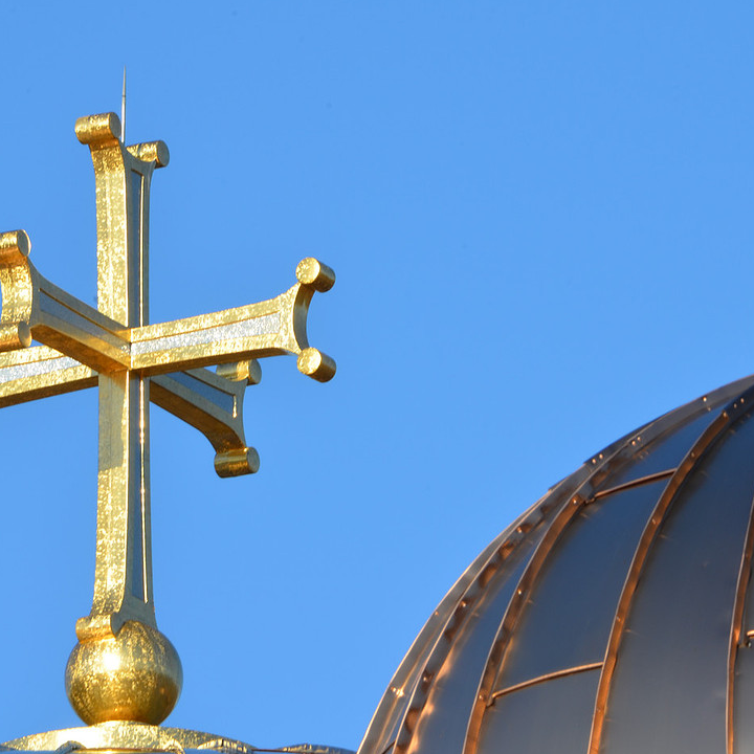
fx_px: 12938
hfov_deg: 3.3
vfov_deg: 3.3
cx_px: 386
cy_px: 376
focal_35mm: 525
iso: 125
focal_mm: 270
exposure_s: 1/30
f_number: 25
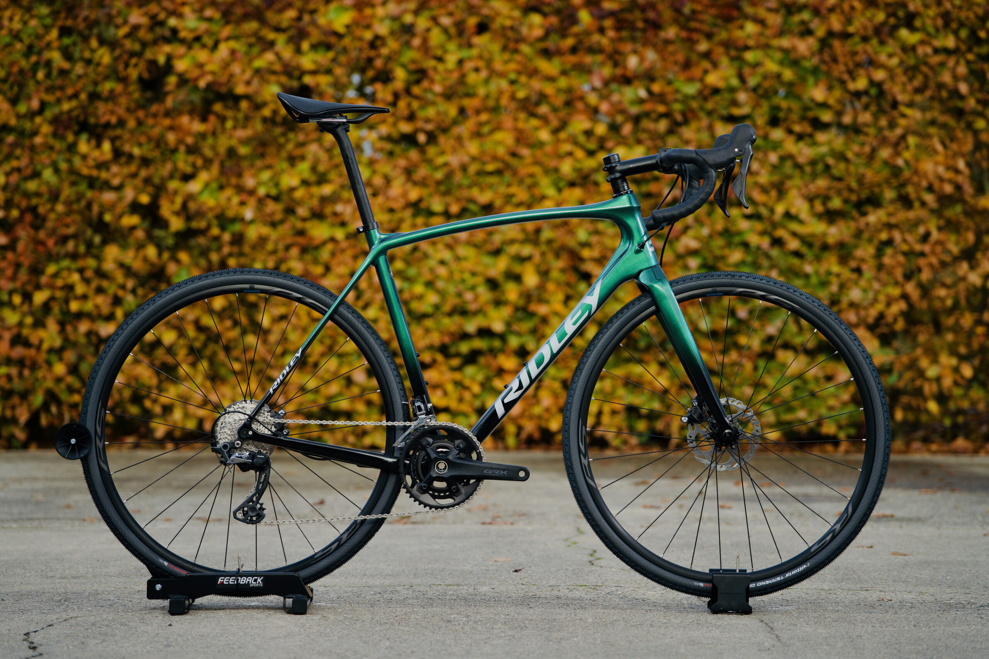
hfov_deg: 13.3
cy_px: 330
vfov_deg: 8.9
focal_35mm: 154
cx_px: 494
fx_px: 4231
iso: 100
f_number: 4
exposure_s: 1/320
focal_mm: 154
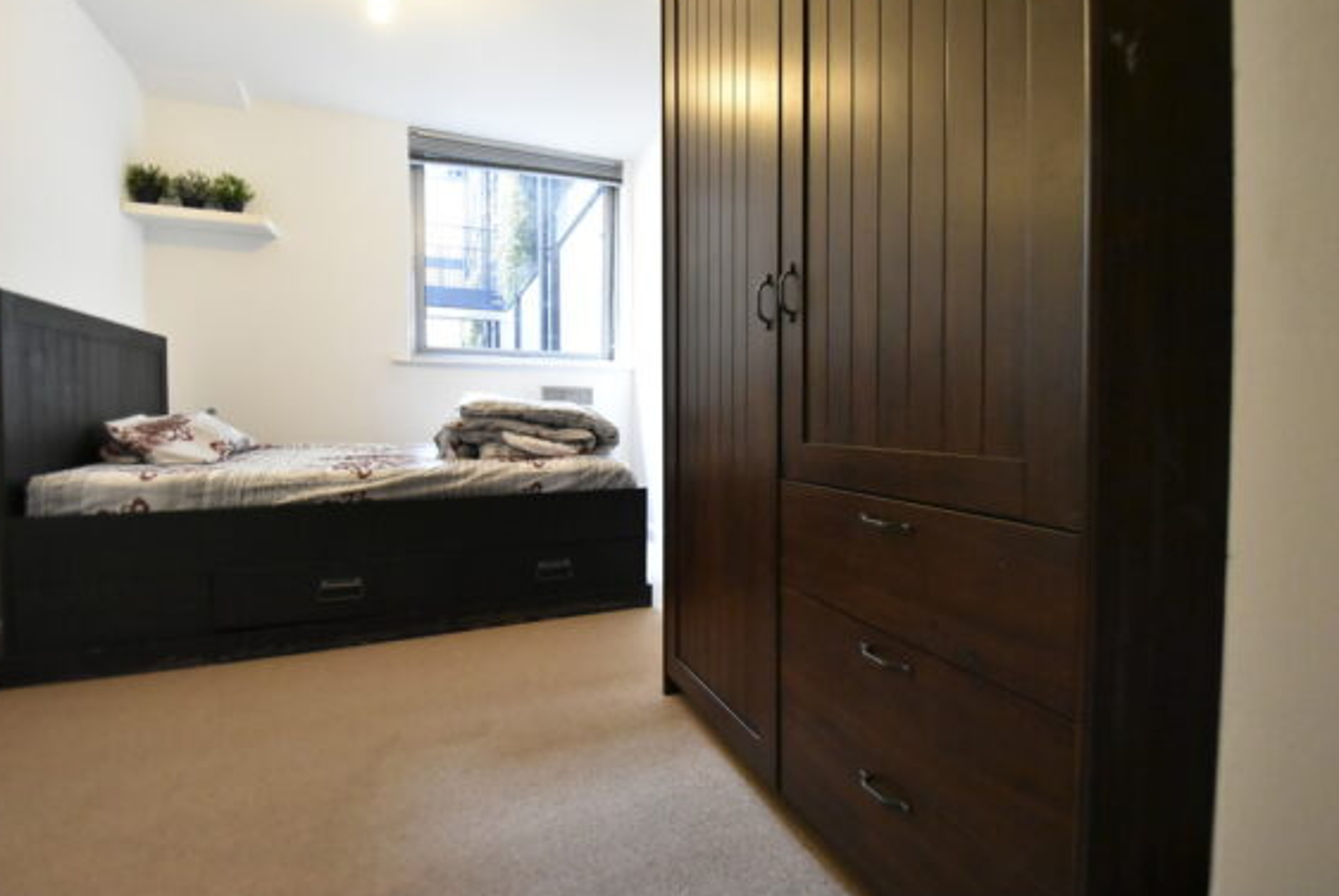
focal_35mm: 16
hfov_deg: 96.6
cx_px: 643
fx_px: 596
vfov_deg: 73.8
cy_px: 425
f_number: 3.5
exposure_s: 1/125
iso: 5000
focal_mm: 10
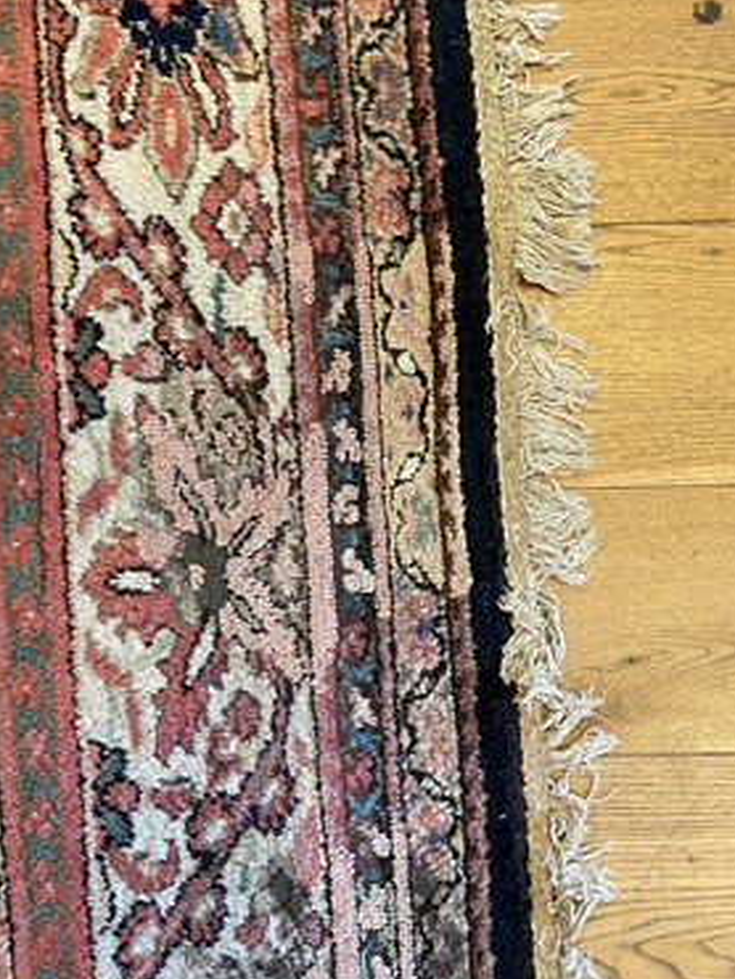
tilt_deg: -88.4
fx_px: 764
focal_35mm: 27
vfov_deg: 65.3
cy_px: 479
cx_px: 370
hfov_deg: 51.4
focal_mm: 5.1
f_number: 1.6
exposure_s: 1/50
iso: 250
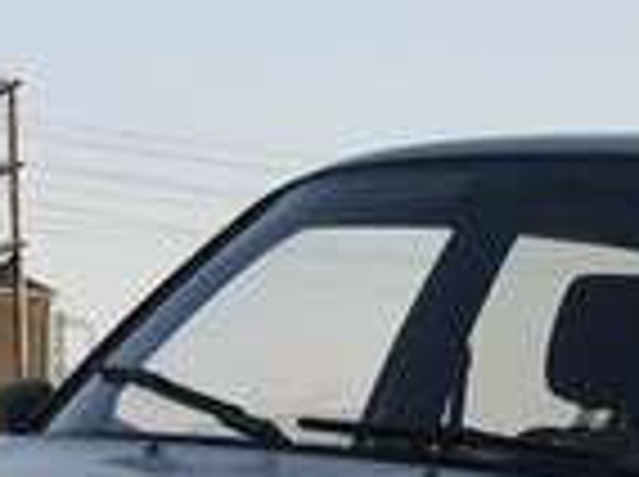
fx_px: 2488
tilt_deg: -10.0
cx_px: 454
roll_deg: -2.7
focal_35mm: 135
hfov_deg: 14.6
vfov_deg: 10.0
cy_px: 1024
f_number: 2.2
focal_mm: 4.15
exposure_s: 1/827
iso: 25
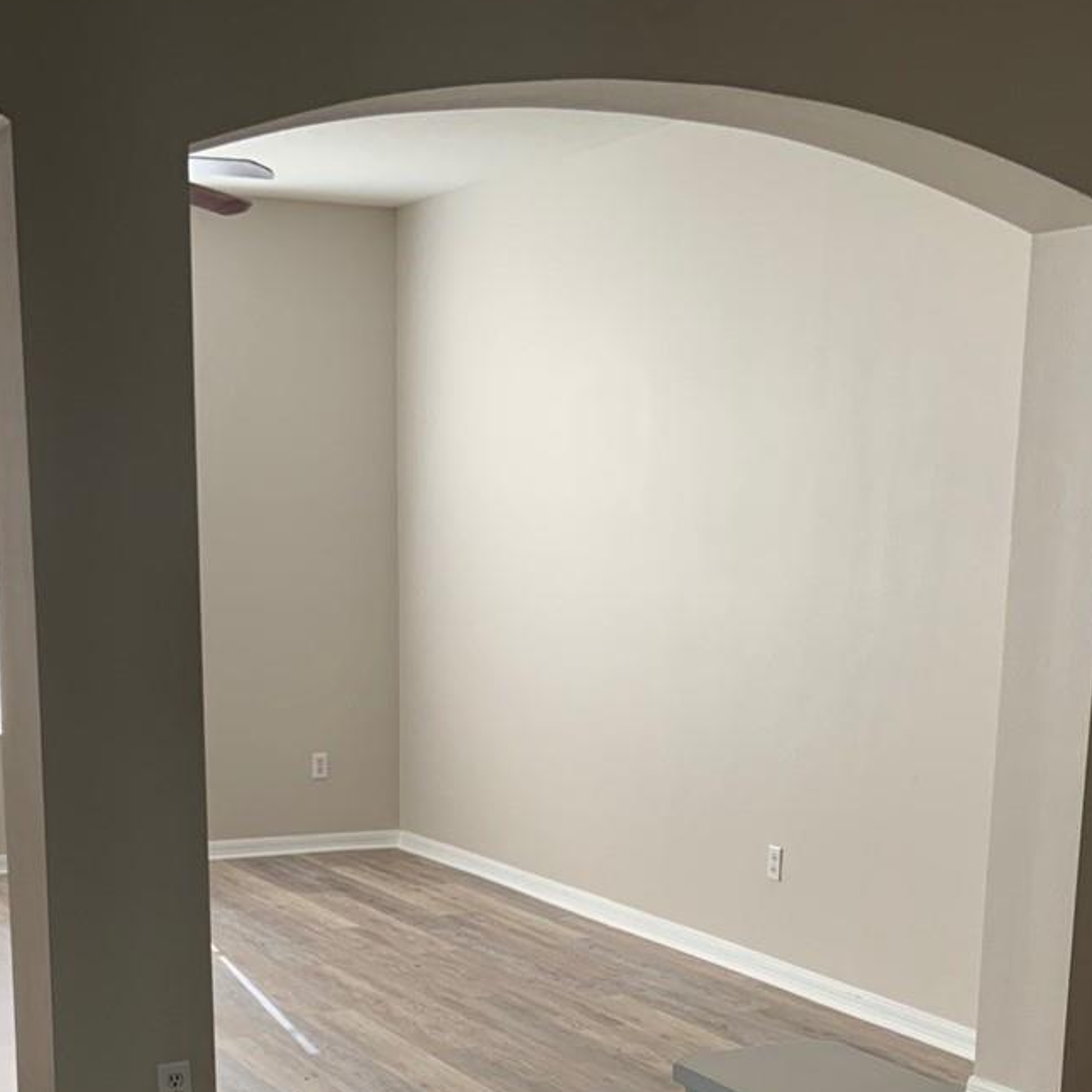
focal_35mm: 57
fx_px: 2034
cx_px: 508
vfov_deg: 28.8
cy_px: 992
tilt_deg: -13.0
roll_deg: +0.1
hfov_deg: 30.0
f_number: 1.8
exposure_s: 1/121
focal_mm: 4.25
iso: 80
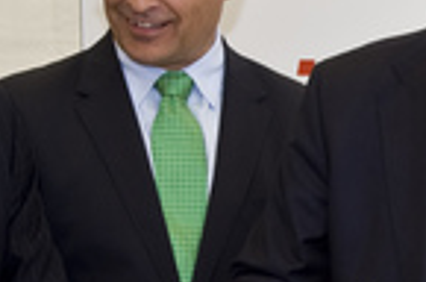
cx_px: 397
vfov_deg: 7.4
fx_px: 2173
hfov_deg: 11.1
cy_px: 209
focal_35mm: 184
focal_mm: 38
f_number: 8
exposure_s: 1/200
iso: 400
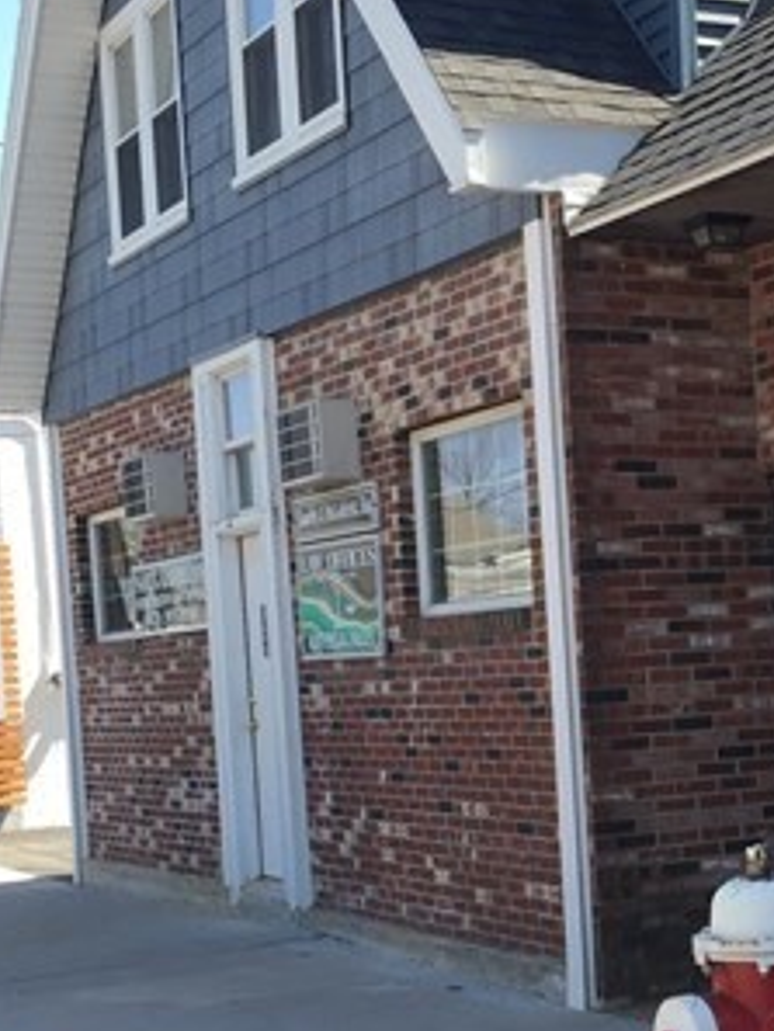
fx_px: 2234
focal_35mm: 75
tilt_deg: -0.5
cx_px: 850
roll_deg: +3.3
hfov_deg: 18.9
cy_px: 736
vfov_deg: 25.7
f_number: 2.2
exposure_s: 1/542
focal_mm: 4.15
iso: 32
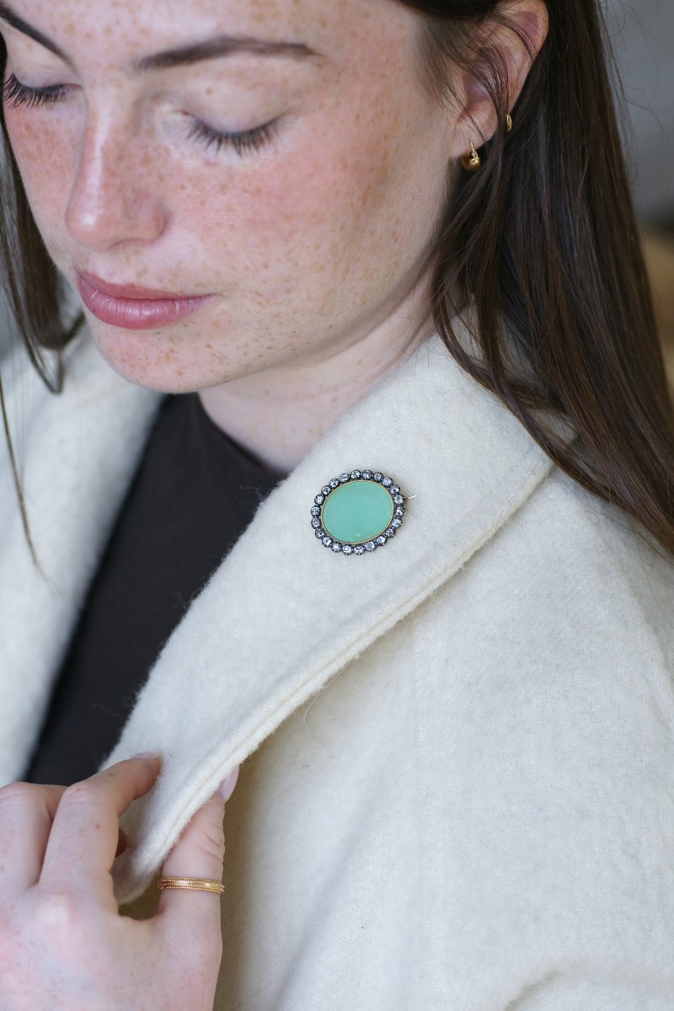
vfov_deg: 19.5
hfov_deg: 13.0
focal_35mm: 105
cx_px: 337
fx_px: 2949
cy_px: 506
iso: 200
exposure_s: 1/125
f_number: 3.2
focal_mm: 70
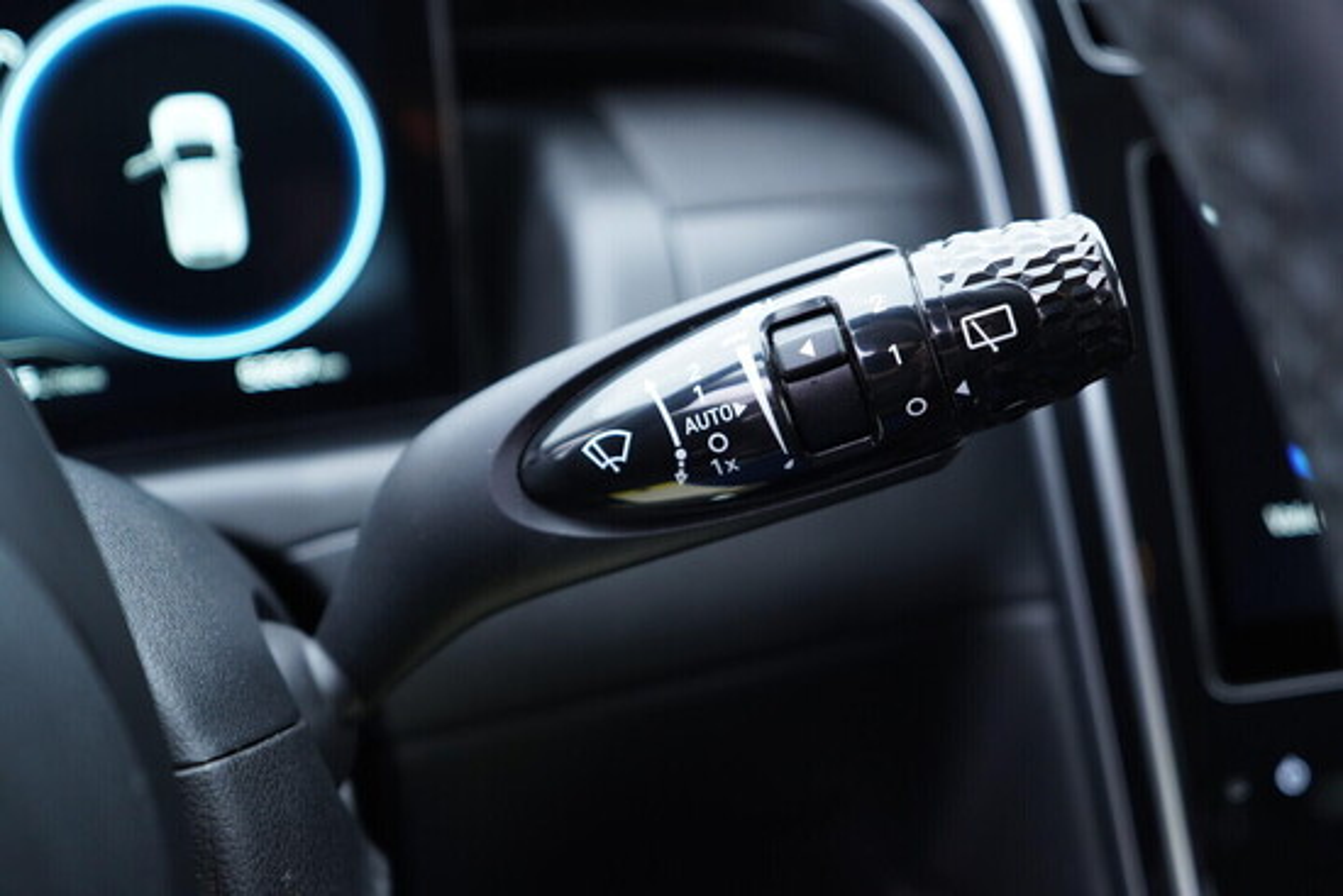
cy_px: 448
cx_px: 672
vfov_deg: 36.9
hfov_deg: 53.1
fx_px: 1343
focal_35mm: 36
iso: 400
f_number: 2.8
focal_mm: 24
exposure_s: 1/40
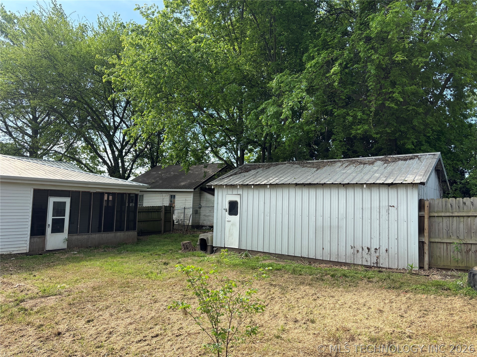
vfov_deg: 53.1
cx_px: 238
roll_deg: -1.8
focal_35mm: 26
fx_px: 358
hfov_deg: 67.3
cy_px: 178
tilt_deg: +4.4
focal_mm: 5.96
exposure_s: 1/1399
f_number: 1.6
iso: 50
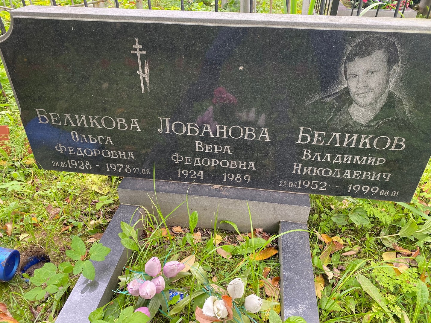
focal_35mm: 26
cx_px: 216
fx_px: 324
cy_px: 162
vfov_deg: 53.1
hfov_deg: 67.3
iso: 100
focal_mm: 4.25
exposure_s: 1/122
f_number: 1.8
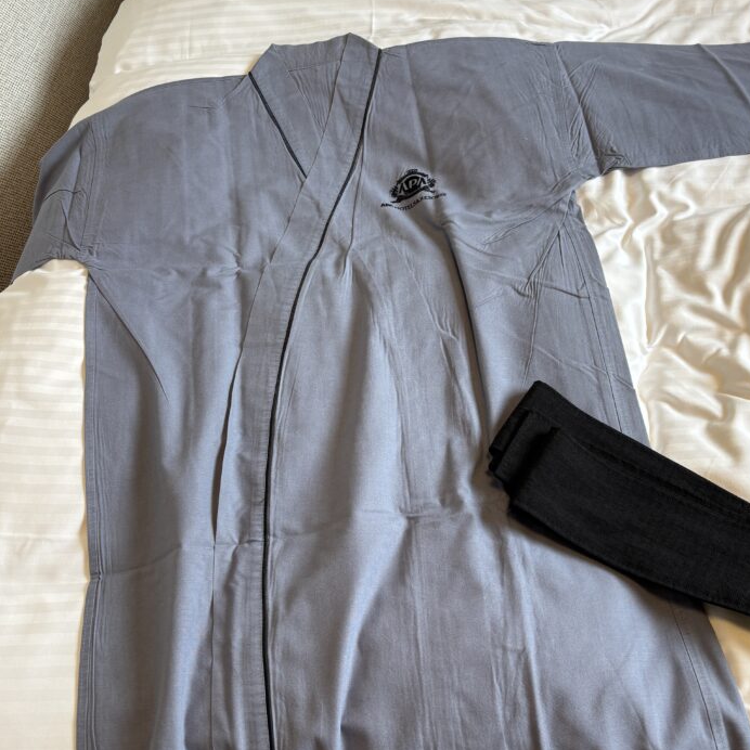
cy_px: 322
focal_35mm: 34
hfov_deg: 48.4
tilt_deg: -53.0
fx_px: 833
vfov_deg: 48.3
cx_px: 398
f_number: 1.6
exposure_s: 1/120
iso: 64
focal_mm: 5.96
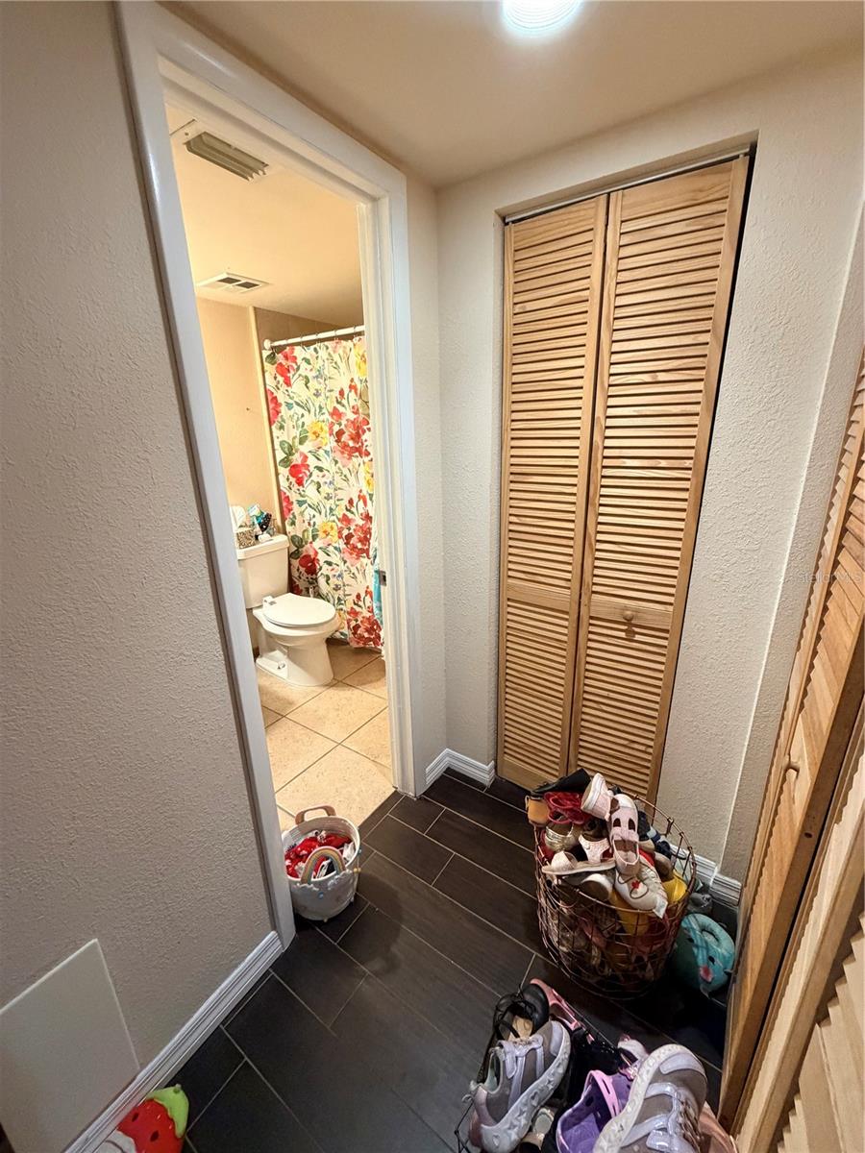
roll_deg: +1.7
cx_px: 432
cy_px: 576
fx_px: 466
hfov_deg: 85.7
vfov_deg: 102.1
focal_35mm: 14
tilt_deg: -17.4
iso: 500
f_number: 2.2
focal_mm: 2.22
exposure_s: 1/60
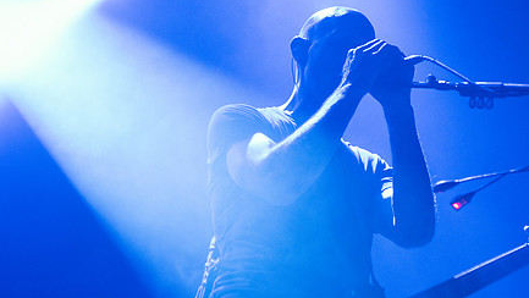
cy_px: 110
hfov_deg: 21.3
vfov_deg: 12.1
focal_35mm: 100
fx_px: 1403
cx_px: 360
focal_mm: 62
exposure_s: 1/160
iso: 3200
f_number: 3.2
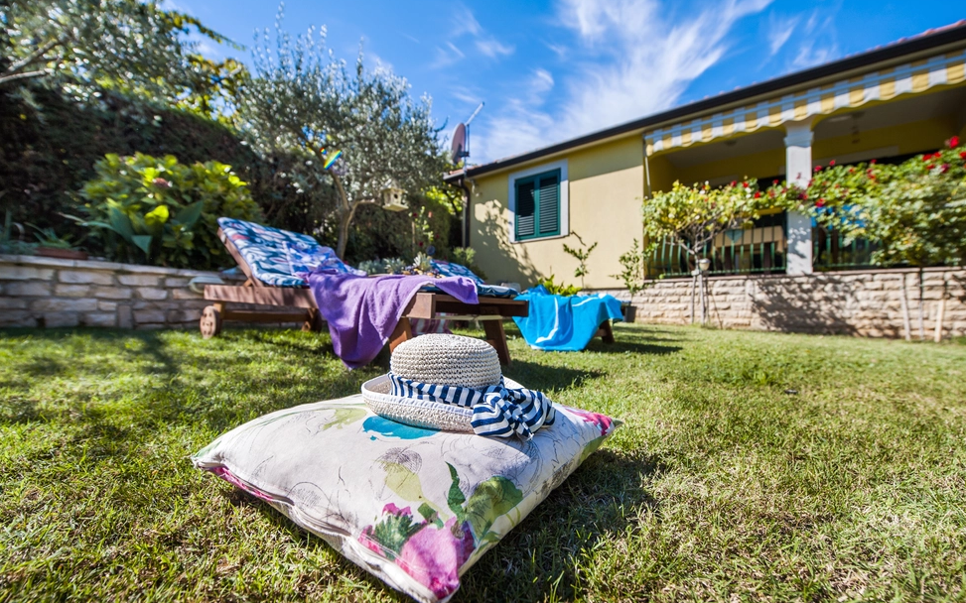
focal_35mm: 15
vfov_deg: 74.7
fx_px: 395
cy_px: 315
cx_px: 490
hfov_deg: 101.5
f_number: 4
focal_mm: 14
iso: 200
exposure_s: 1/1250
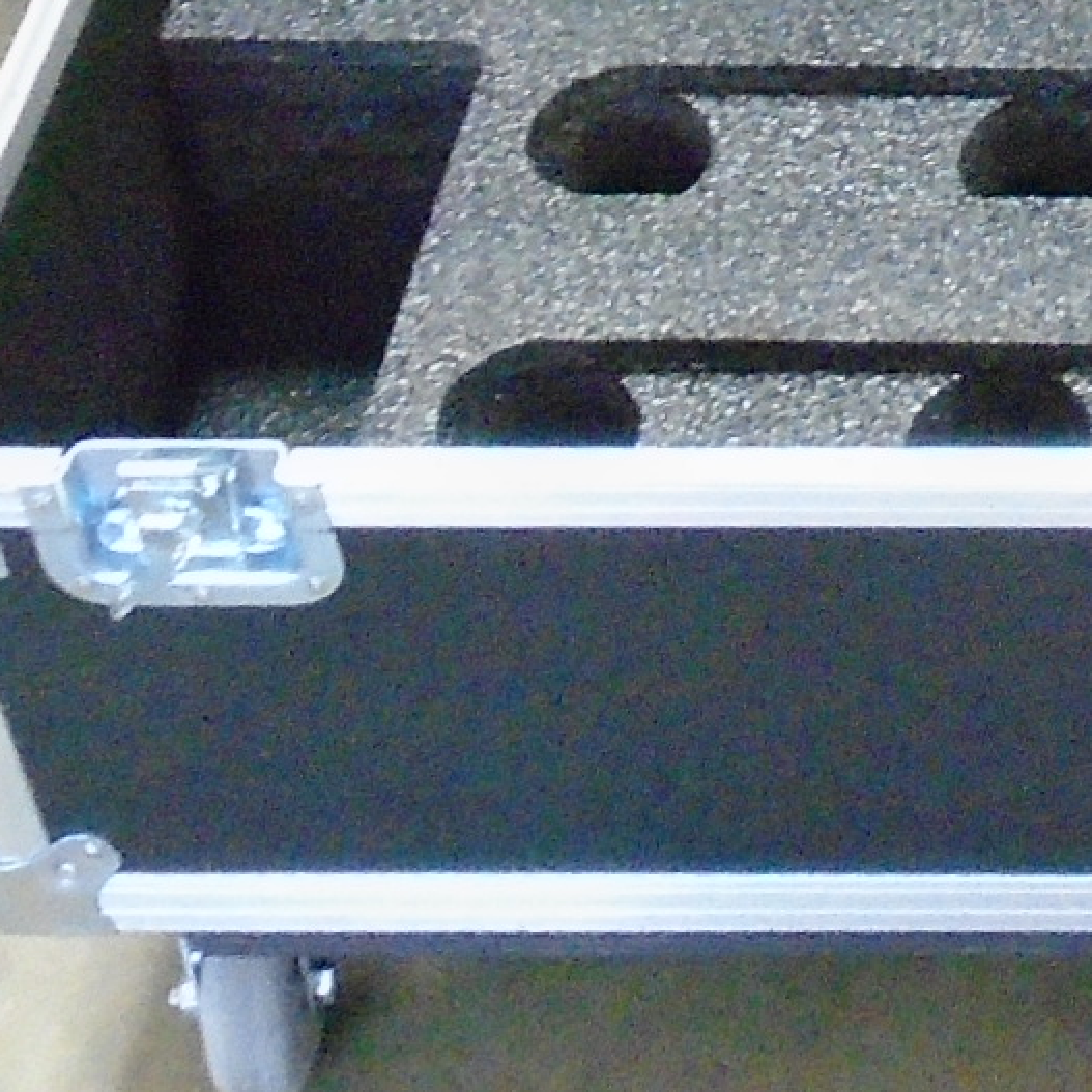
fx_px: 4033
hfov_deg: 14.2
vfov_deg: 14.2
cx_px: 1743
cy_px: -659
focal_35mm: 113
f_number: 3.2
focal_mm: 4.6
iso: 800
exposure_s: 1/30
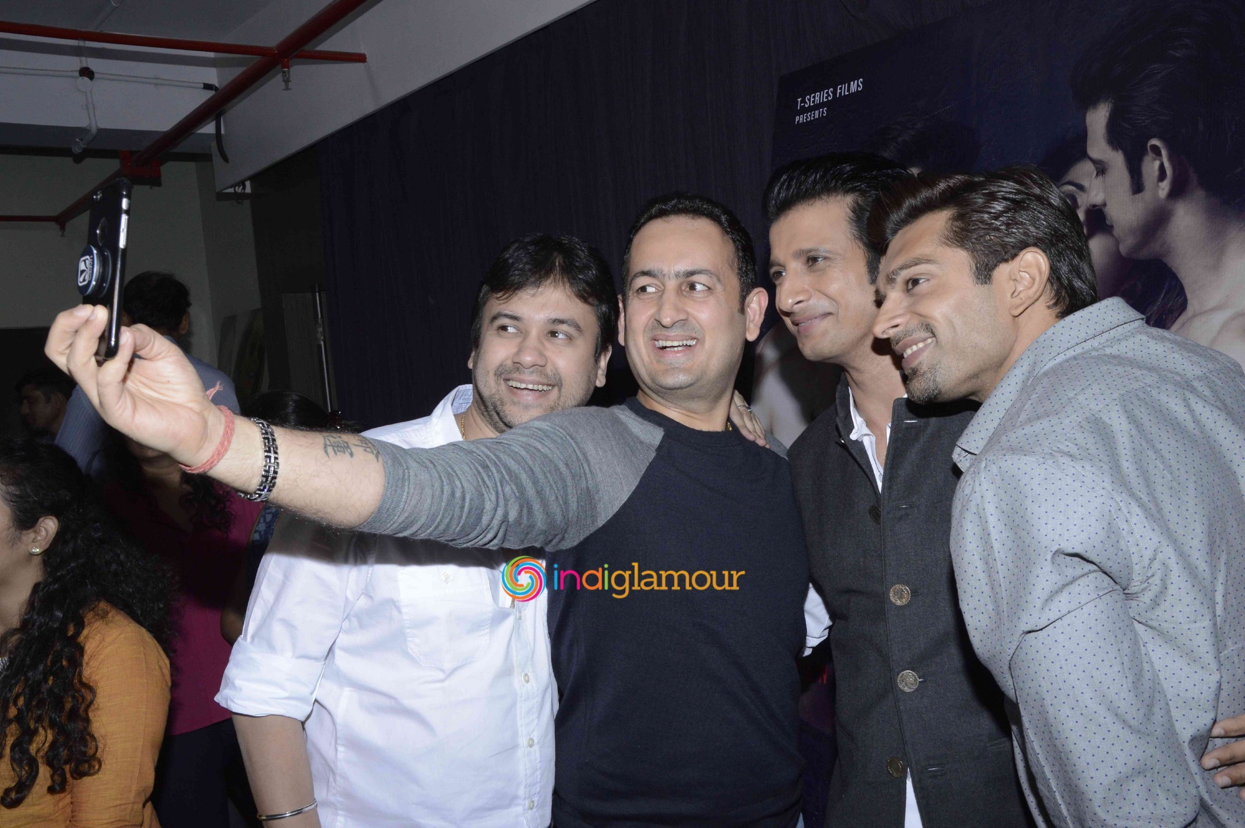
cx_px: 622
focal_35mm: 36
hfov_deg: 53.2
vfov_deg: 36.8
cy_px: 414
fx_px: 1244
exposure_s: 1/200
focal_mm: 24
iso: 800
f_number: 11
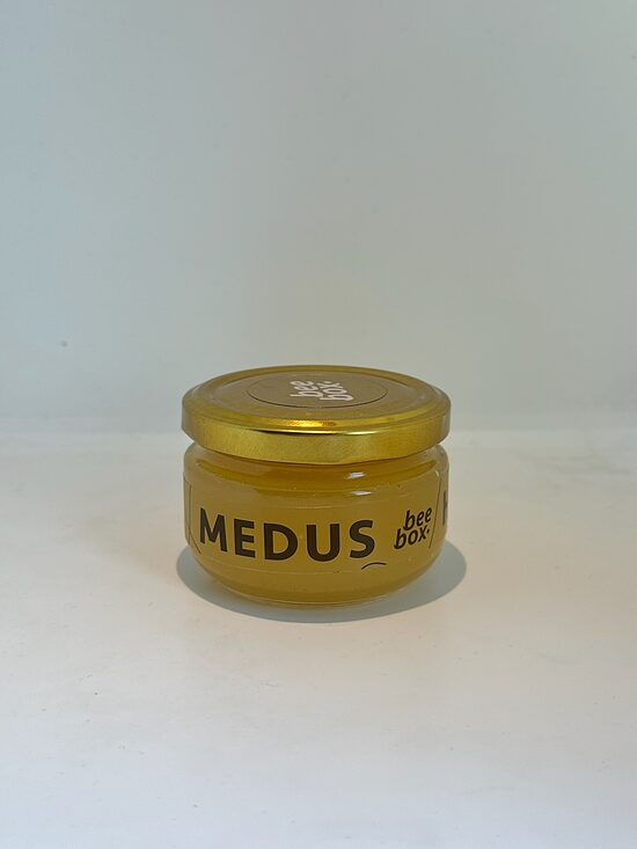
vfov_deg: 39.7
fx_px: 1177
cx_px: 318
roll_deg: -0.6
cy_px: 424
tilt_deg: -13.9
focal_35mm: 48
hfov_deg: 30.3
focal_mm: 6.76
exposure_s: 1/100
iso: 80
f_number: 1.78
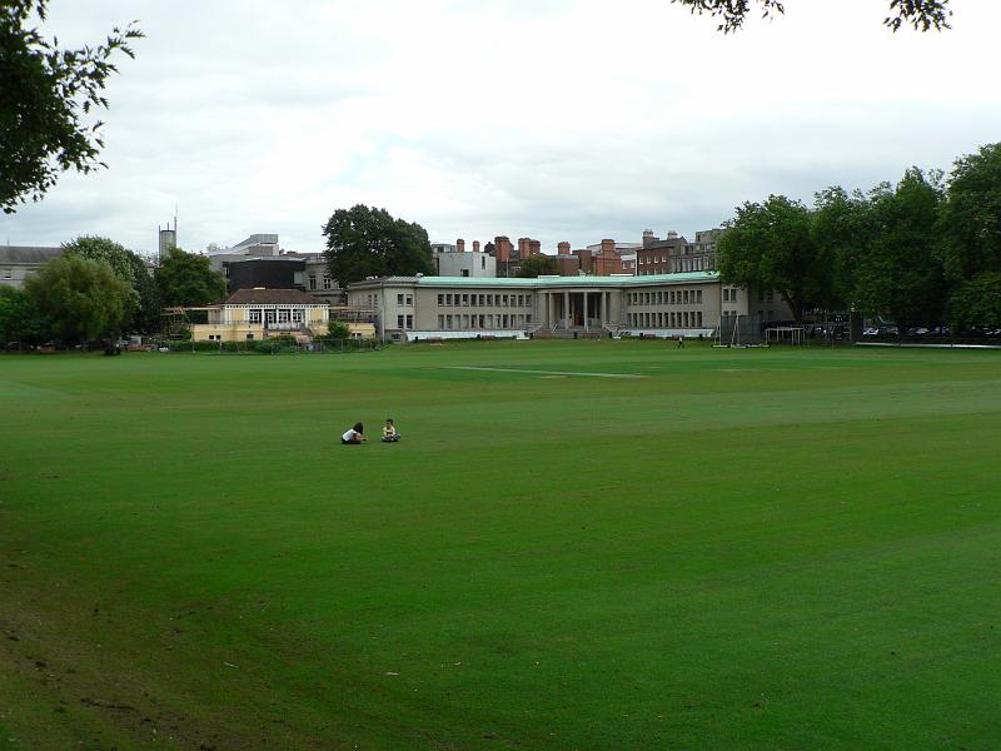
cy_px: 376
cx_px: 500
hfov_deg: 51.4
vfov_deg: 39.7
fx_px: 1041
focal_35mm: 36
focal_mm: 6
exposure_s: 1/320
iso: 80
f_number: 4
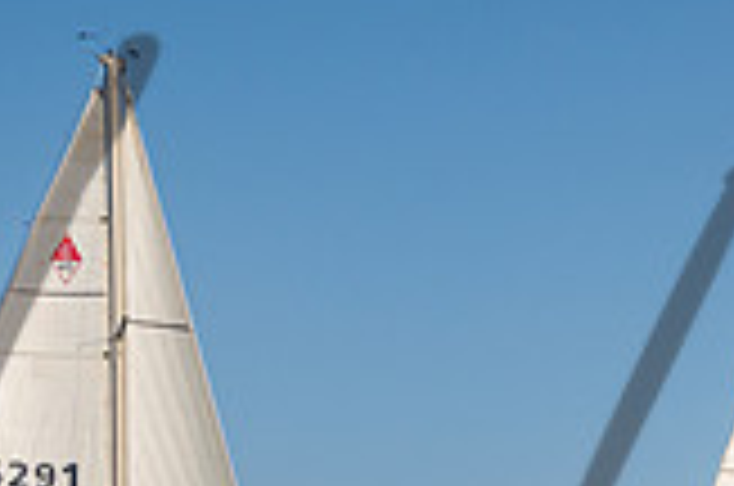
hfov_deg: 12.3
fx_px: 3337
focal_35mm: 164
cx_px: 802
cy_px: 677
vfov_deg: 8.2
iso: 400
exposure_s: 1/1600
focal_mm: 46
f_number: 6.3
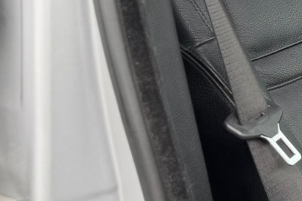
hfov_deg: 13.8
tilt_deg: -20.4
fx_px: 1064
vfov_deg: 10.8
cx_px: 600
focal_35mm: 127
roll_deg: -0.1
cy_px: 108
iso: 80
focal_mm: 6.76
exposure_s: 1/213
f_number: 1.78
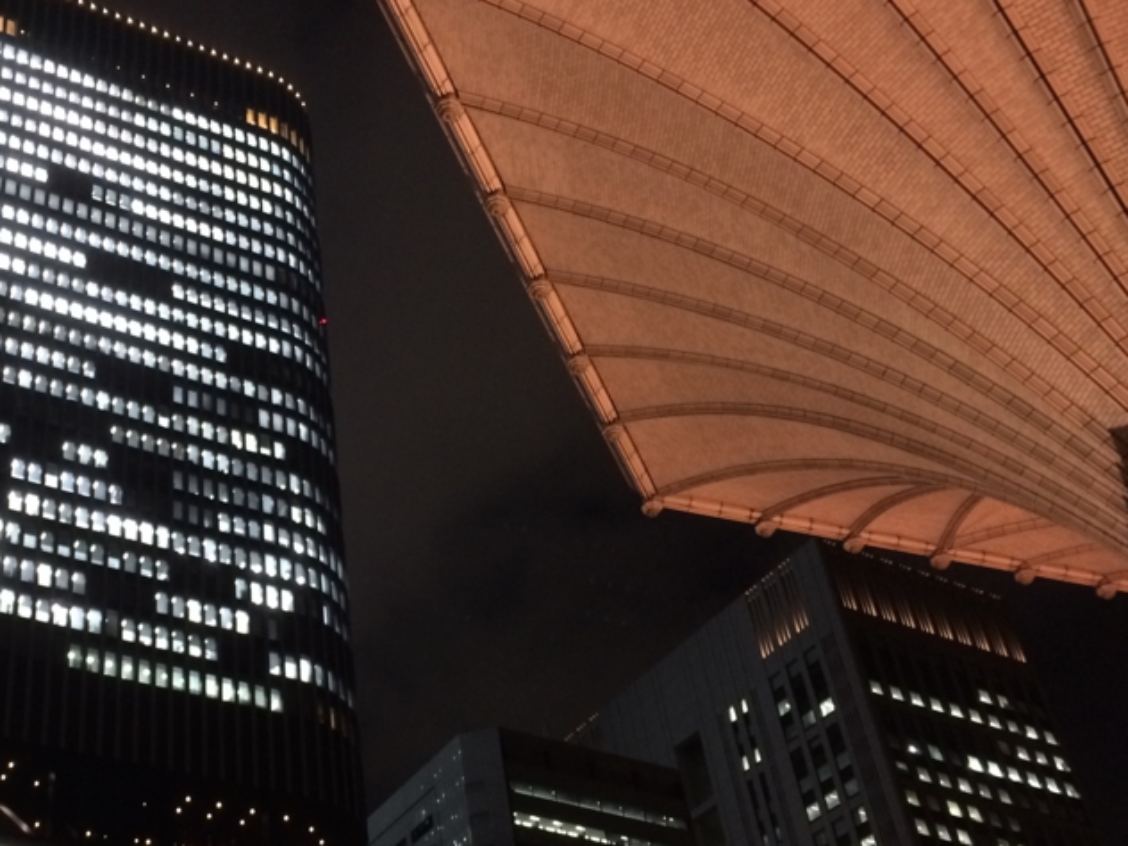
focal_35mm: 47
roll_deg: +3.1
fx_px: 1532
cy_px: 564
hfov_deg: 39.1
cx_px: 250
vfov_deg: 30.6
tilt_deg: +35.2
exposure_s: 1/17
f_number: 2.2
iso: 250
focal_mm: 4.15
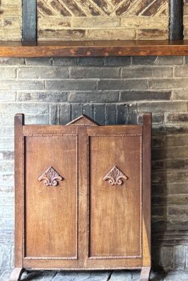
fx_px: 501
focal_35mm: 64
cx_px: 267
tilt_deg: +1.1
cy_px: -30
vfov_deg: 28.5
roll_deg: +0.2
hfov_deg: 19.1
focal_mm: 6.76
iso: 640
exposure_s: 1/50
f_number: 1.78
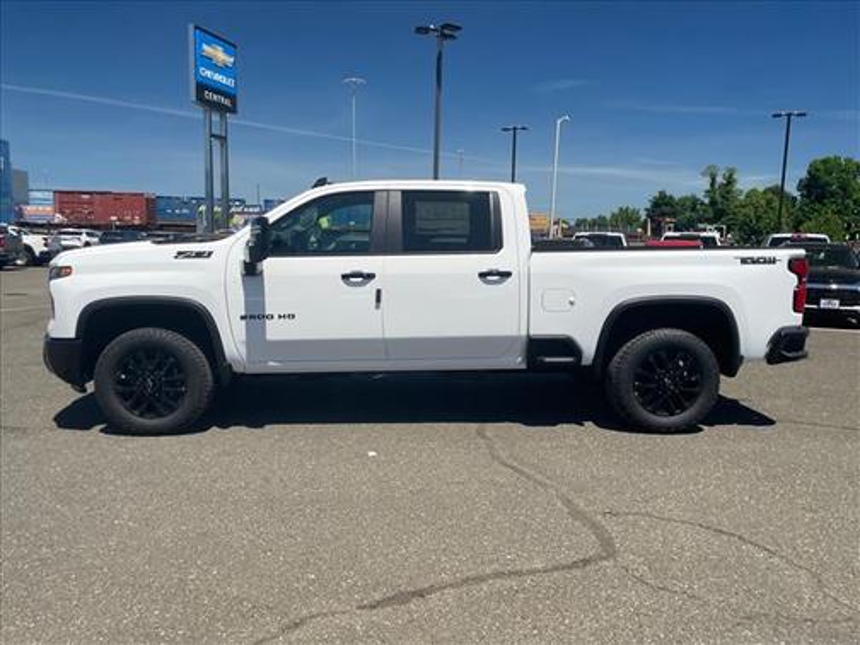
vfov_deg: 53.1
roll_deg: -1.9
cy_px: 322
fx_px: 646
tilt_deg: -5.4
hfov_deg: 67.3
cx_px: 430
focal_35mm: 26
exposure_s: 1/2747
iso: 32
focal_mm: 4.2
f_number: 1.6
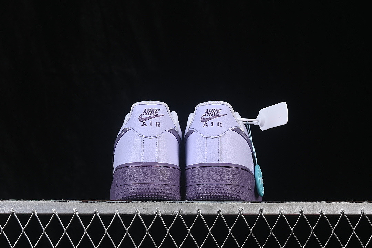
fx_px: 775
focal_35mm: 75
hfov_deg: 27.0
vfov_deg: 18.2
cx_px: 186
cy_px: 124
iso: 160
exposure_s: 1/80
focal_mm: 50
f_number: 8
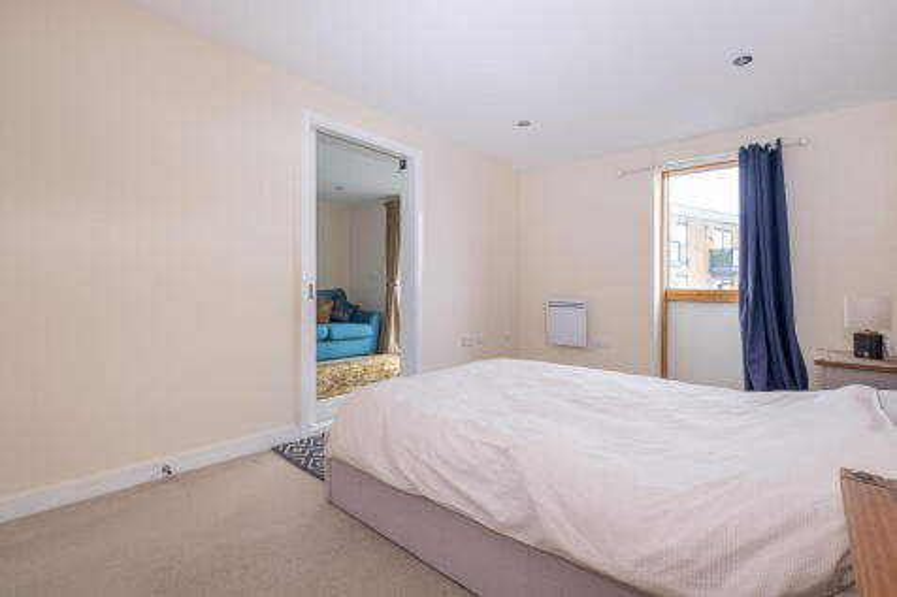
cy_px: 298
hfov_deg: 100.4
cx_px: 448
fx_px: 374
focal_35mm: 15
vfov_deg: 77.3
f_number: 5.6
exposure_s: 1/40
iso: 400
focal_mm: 10
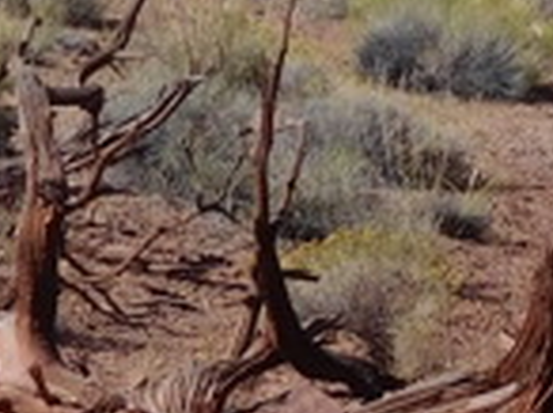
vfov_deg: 5.3
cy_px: -1004
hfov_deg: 7.3
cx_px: 1240
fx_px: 4083
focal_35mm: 256
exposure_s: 1/400
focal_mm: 6.2
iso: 125
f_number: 7.6
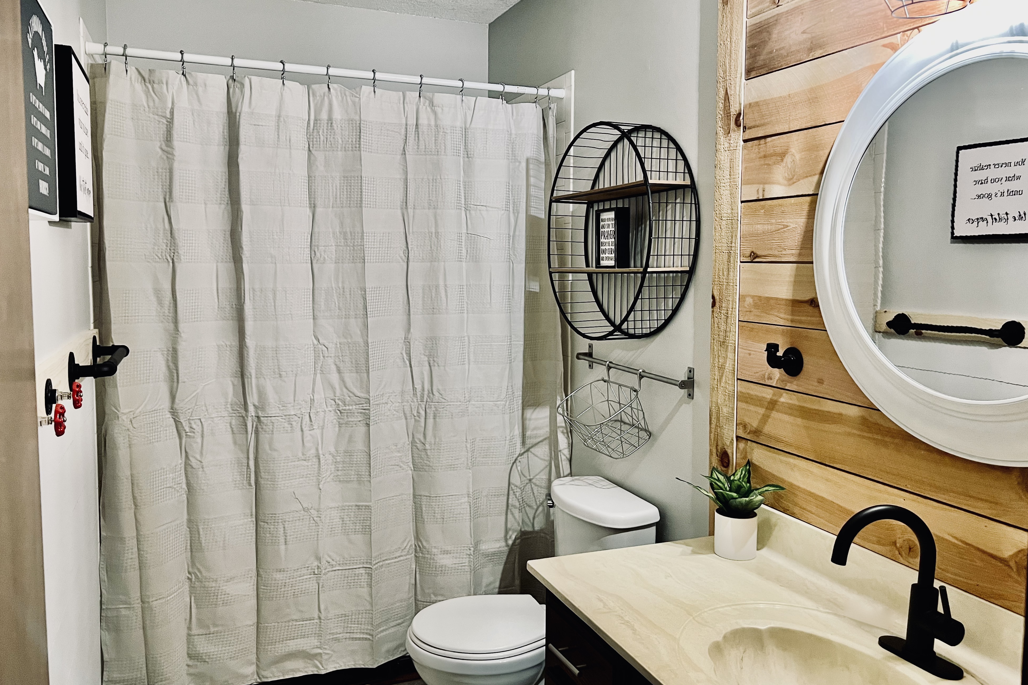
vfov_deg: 46.4
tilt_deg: -4.6
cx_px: 508
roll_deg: -0.6
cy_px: 317
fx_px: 799
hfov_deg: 65.5
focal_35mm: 28
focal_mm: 5.7
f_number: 1.5
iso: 320
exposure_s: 1/60
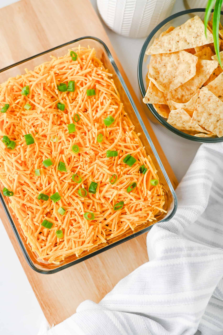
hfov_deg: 27.0
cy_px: 168
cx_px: 112
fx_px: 465
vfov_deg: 39.6
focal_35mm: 50
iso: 160
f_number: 3.5
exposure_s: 1/160
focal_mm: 50
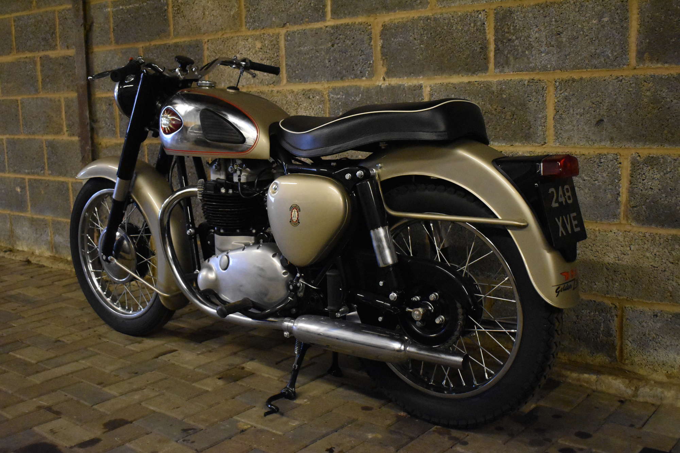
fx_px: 765
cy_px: 226
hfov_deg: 47.9
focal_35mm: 40
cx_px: 340
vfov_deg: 33.0
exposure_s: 1/125
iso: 6400
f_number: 4
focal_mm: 27
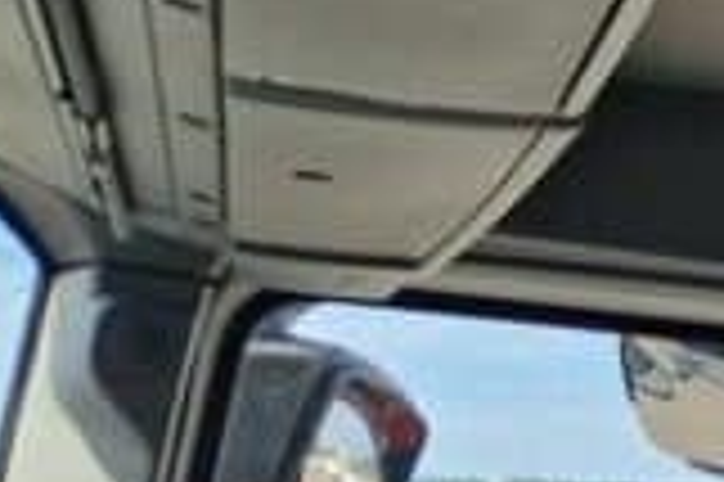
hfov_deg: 14.0
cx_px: 1592
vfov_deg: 11.3
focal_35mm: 114
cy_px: 833
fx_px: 2290
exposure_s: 1/376
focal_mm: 5.4
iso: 50
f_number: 1.8
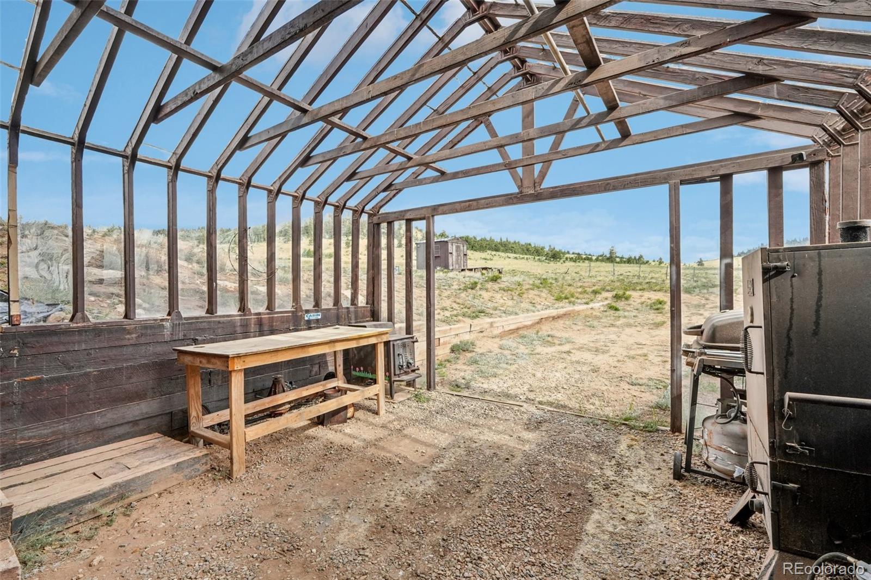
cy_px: 290
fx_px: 363
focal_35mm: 15
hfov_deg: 100.4
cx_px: 436
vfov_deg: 77.3
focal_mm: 10
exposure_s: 1/200
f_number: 8
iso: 800
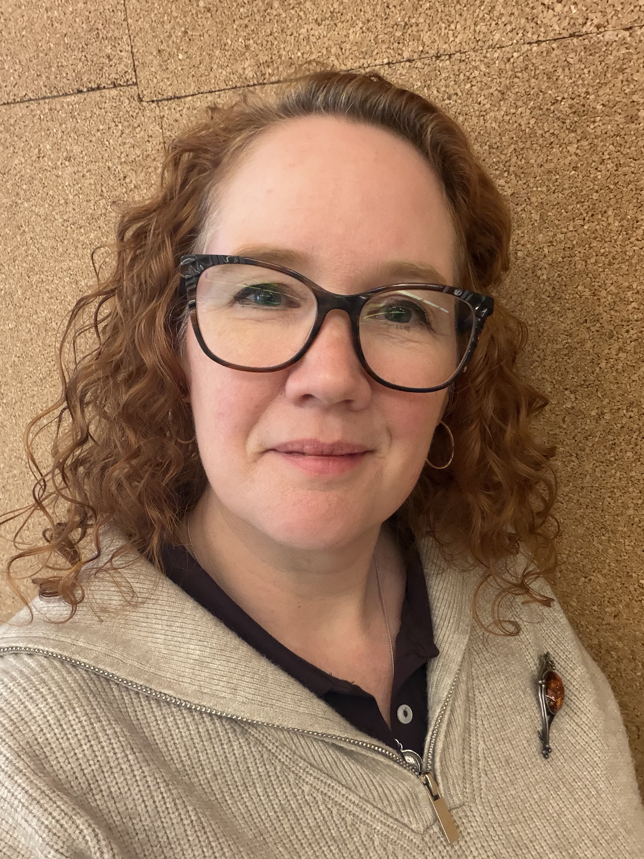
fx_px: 744
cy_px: 430
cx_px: 322
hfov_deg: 46.8
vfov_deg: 60.0
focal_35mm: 30
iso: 320
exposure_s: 1/60
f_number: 1.9
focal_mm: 2.71
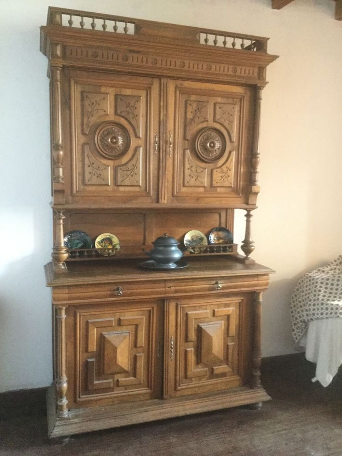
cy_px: 228
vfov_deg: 58.3
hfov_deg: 45.4
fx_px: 408
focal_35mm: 31
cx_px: 171
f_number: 2.4
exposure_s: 1/17
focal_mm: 3.3
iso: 250
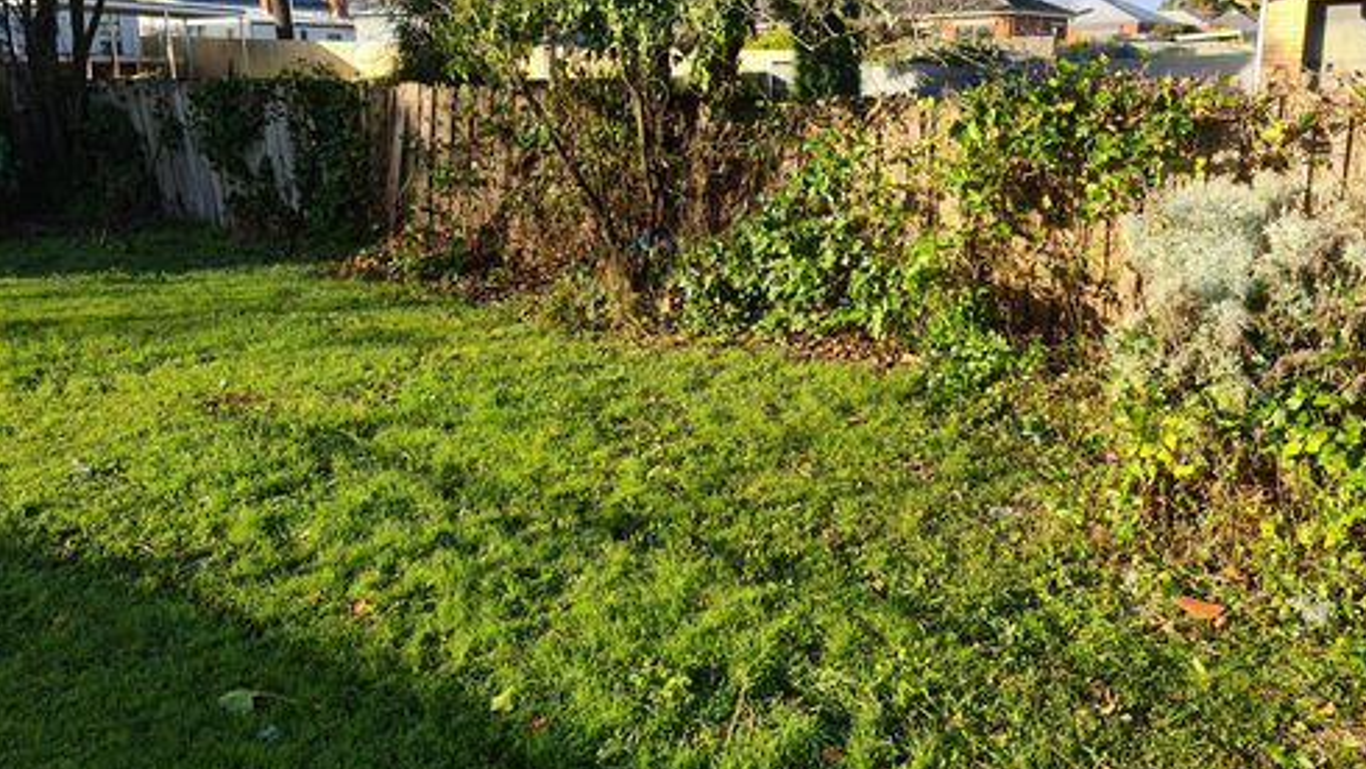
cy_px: 280
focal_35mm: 30
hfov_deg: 64.3
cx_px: 694
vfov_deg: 38.7
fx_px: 1087
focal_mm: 5.9
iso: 25
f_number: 2
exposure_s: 1/284
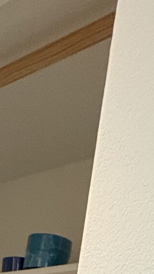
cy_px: 612
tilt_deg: -23.5
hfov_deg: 16.7
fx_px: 501
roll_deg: -6.4
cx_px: -29
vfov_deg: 16.7
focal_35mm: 69
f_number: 2.2
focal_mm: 2.22
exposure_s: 1/60
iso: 400
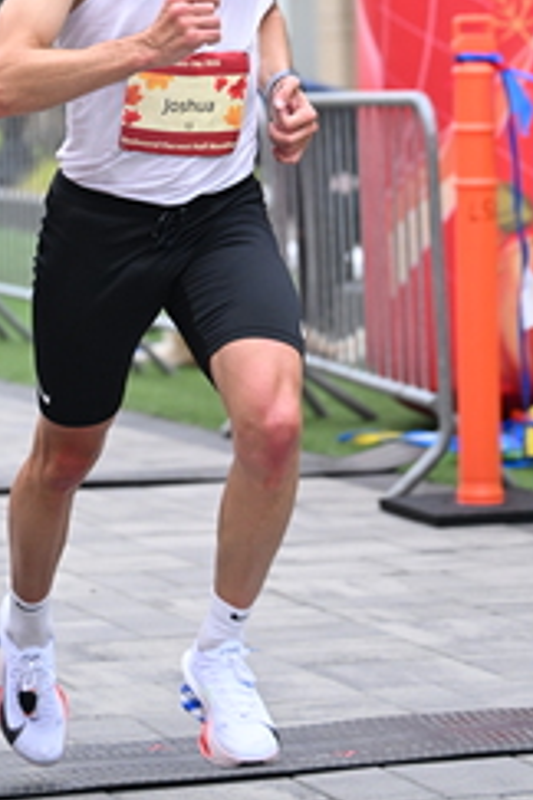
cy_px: -82
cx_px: 206
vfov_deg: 12.4
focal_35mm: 163
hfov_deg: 8.4
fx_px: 3620
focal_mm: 72
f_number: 2.8
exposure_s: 1/800
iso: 1600
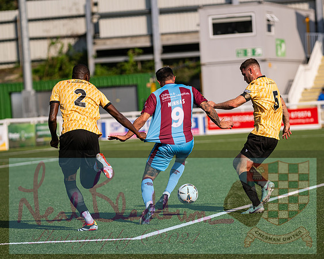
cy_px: 130
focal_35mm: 180
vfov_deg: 8.6
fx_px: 1727
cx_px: 162
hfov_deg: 10.7
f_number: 2.8
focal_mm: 160
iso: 200
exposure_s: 1/5000
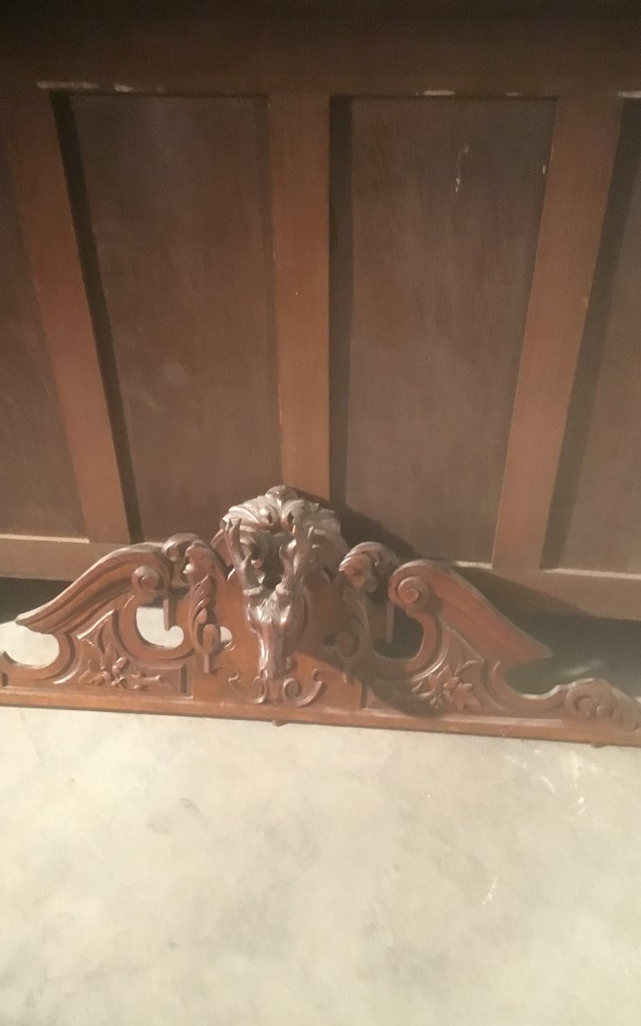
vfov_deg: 52.7
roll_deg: +0.7
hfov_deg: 34.4
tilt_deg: -40.1
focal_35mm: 37
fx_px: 1034
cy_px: 530
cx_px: 289
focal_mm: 3.3
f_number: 2.4
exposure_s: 1/17
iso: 500
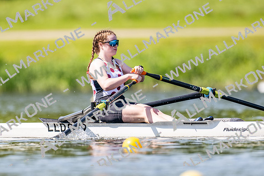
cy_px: 88
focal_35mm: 900
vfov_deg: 1.5
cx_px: 132
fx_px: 6596
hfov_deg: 2.3
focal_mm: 600
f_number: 4
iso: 360
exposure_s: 1/2500
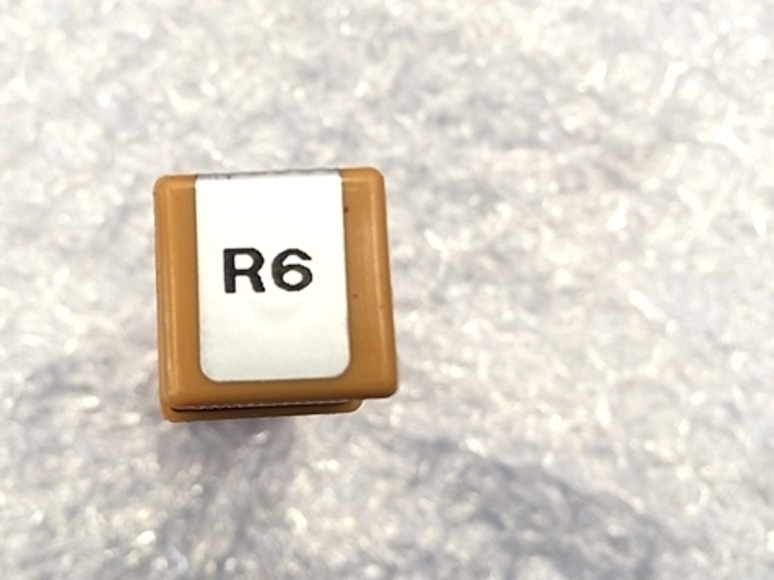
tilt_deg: -82.3
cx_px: 260
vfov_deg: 36.8
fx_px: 872
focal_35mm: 39
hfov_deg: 47.1
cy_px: 307
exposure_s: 1/30
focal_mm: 4.15
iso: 50
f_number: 2.2
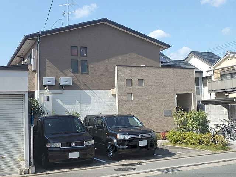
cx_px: 118
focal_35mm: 42
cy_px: 88
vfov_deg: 34.3
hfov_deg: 44.8
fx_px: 286
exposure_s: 1/400
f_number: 5.2
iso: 125
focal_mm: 7.5
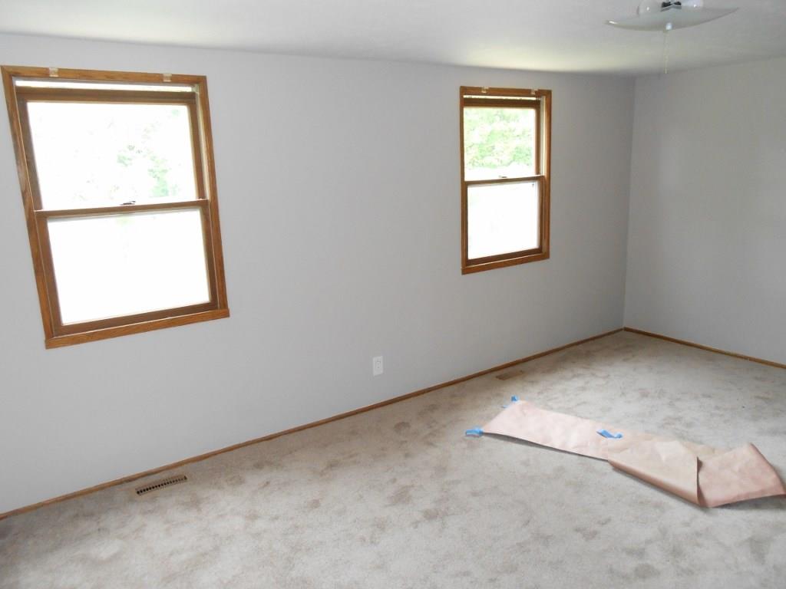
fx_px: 590
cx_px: 393
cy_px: 294
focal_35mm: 26
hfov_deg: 67.3
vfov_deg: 53.1
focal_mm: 4.6
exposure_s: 1/30
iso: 400
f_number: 3.5
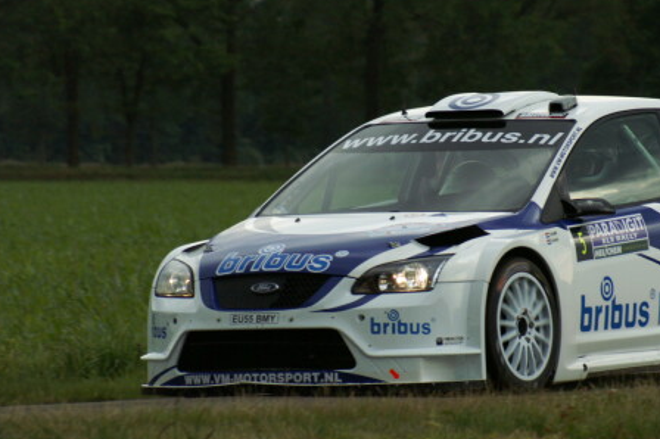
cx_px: 426
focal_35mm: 422
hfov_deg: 4.9
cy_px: 236
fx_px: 7731
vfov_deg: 3.3
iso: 800
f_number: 8
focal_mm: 210
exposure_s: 1/800
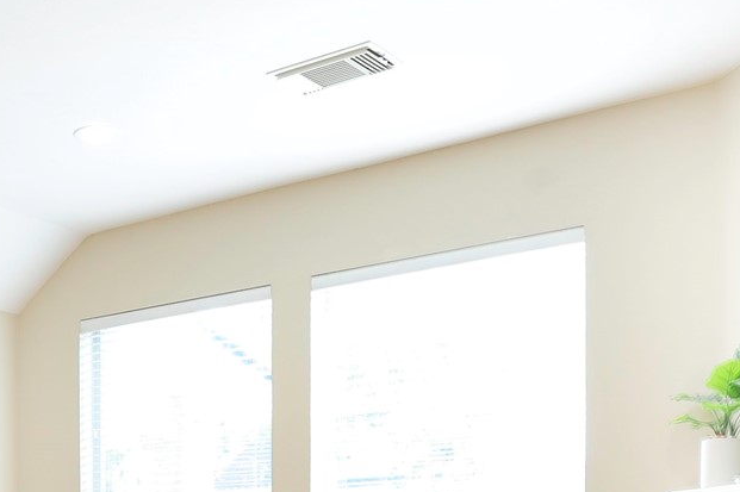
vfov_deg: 21.8
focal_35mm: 56
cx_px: -52
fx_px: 1150
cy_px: 636
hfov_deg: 32.0
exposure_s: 1/13
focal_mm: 16
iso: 320
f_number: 8
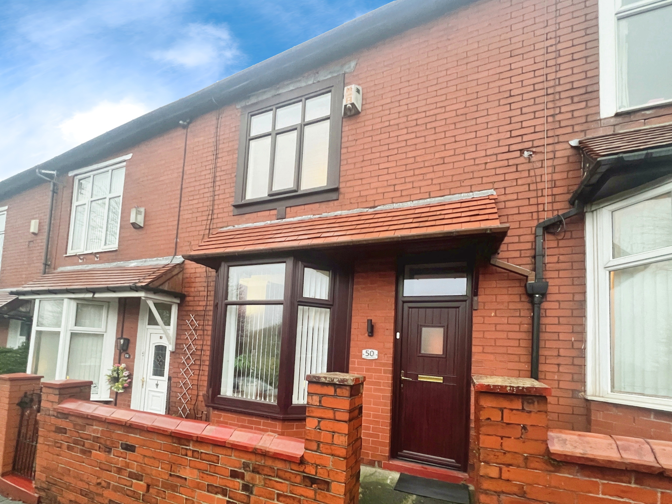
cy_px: 252
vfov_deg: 89.9
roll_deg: -3.9
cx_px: 336
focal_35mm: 13
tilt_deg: +11.5
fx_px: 252
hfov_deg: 106.2
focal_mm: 1.57
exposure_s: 1/50
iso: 640
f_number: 1.8
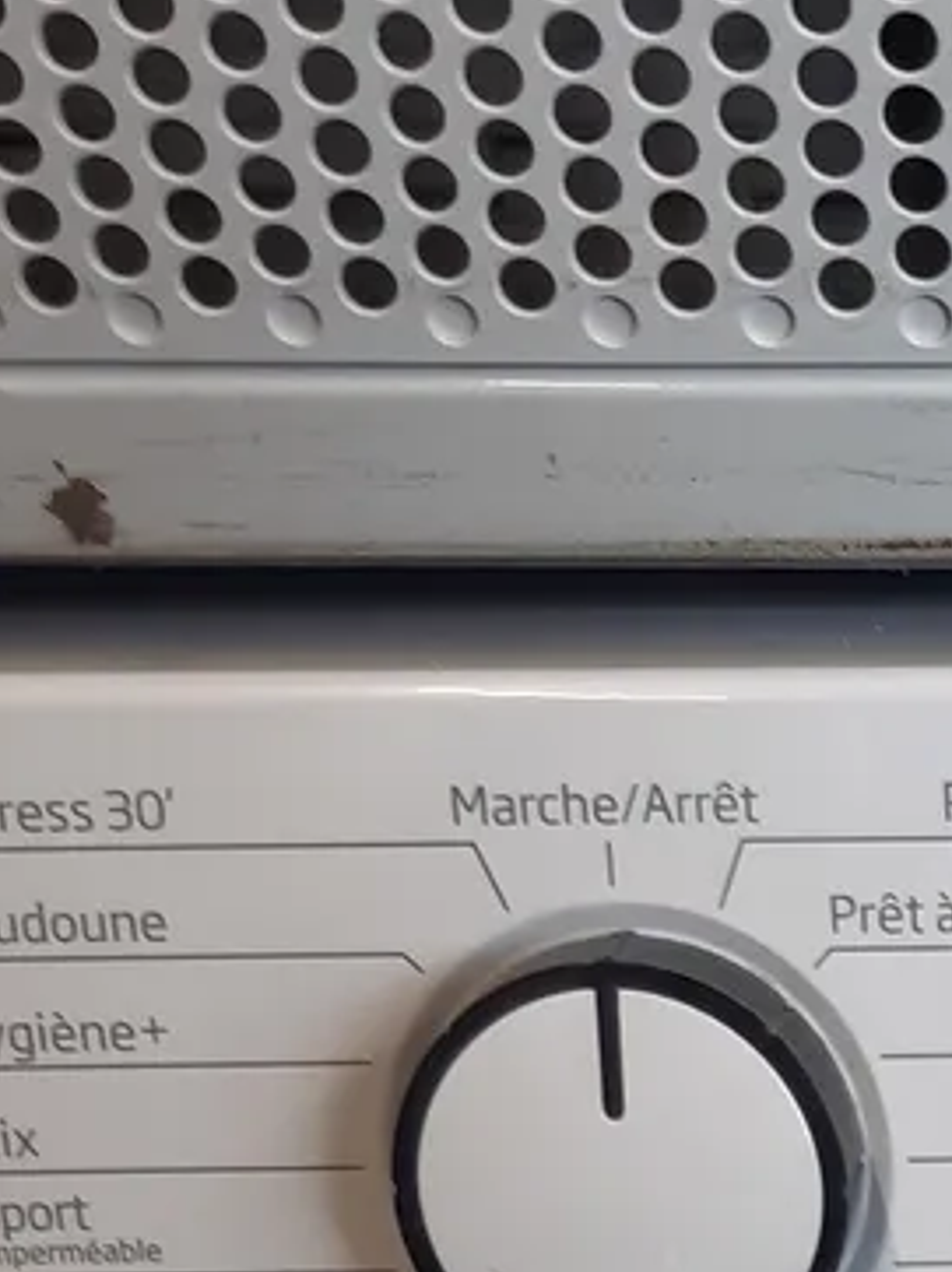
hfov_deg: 15.0
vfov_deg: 19.3
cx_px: 1388
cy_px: 1757
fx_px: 3378
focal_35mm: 92
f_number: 1.7
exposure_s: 1/50
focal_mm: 3.92
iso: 50
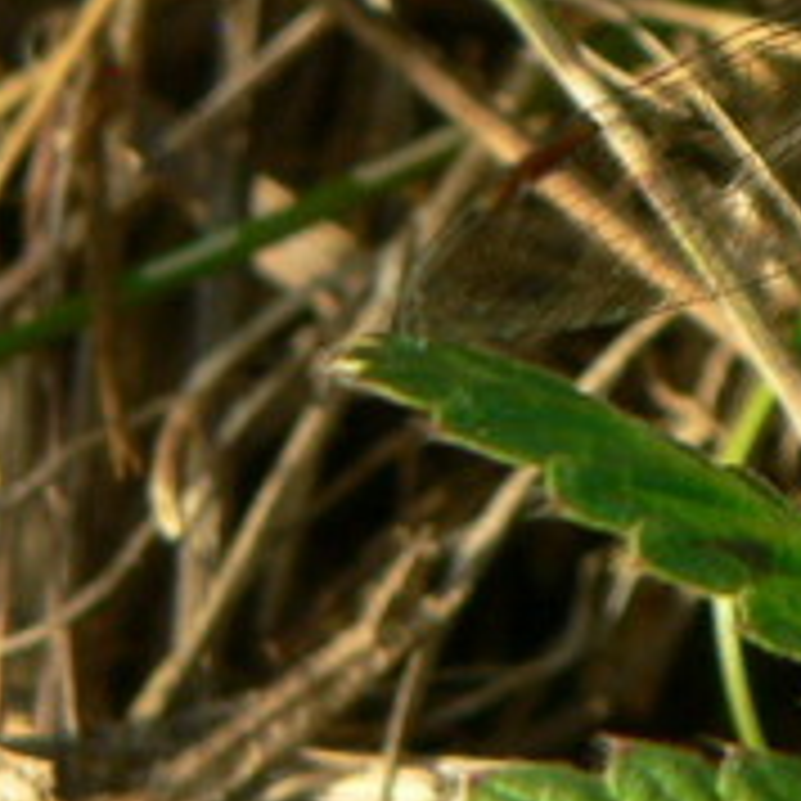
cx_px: 1483
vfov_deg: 5.9
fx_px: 7775
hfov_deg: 5.8
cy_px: -198
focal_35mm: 297
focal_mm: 11.6
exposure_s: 1/250
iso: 80
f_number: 4
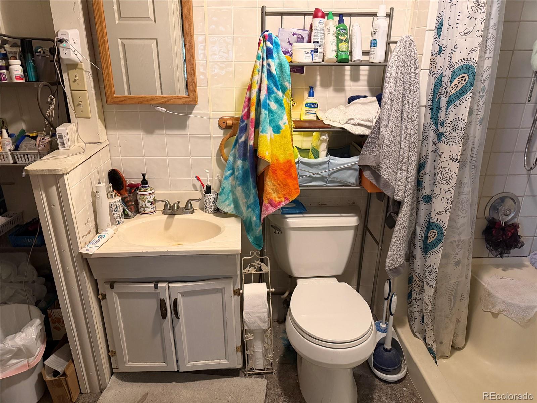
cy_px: 202
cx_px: 268
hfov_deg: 71.6
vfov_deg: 56.8
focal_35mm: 24
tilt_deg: -21.1
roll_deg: +1.4
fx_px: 372
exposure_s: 1/60
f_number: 1.78
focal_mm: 6.76
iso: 640
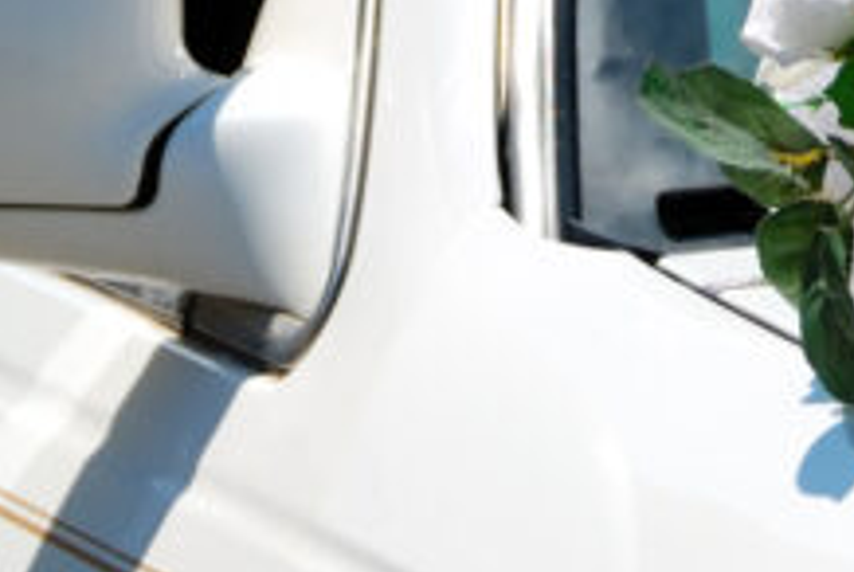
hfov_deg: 4.7
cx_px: 874
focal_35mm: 436
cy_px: -521
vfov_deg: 3.1
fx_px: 10357
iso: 100
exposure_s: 1/640
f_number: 5.3
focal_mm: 62
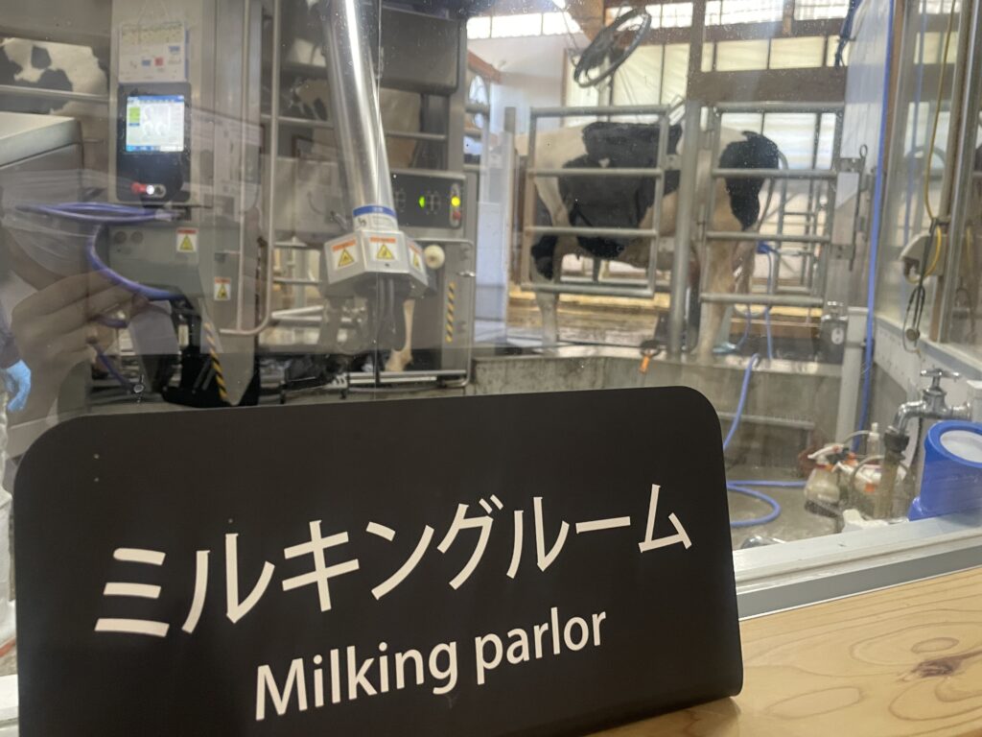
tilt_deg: -7.3
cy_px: 368
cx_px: 491
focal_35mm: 26
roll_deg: -1.3
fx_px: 738
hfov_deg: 67.3
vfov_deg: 53.1
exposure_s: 1/60
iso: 320
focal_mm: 4.2
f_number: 1.6
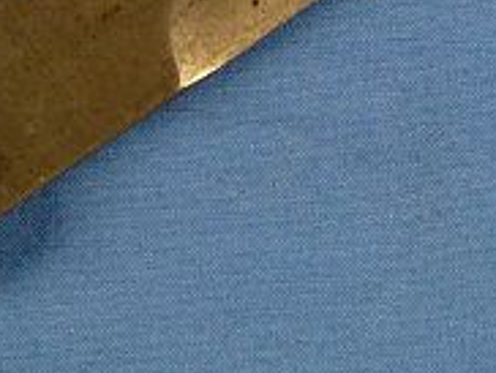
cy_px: -302
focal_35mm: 158
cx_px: 728
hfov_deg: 12.0
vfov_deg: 9.0
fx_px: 2267
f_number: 3.7
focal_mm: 6.4
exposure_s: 1/60
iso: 160
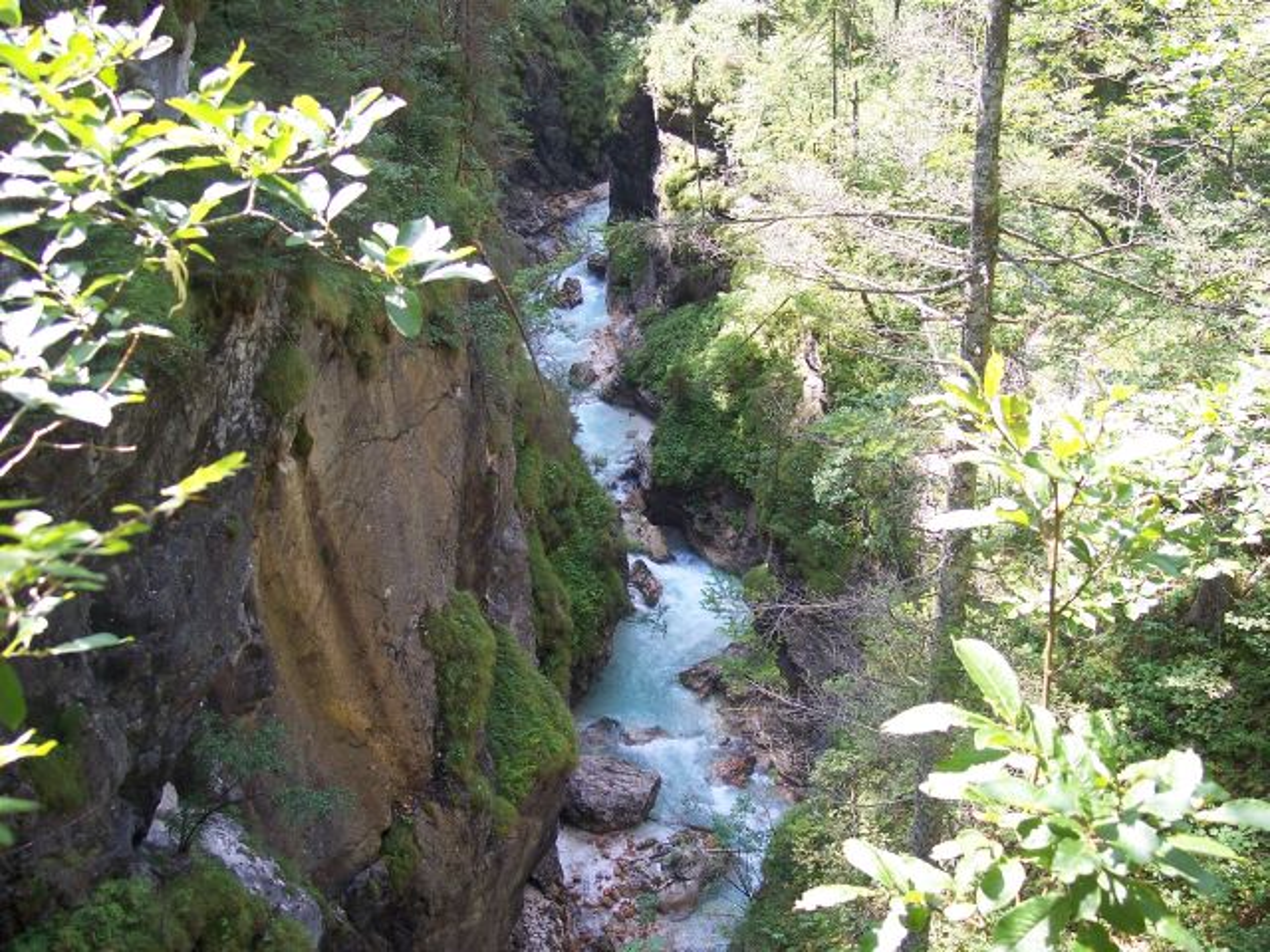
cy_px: 476
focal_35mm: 39
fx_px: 1431
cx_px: 635
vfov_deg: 36.8
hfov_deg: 47.9
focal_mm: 8
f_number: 3.4
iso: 100
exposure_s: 1/90
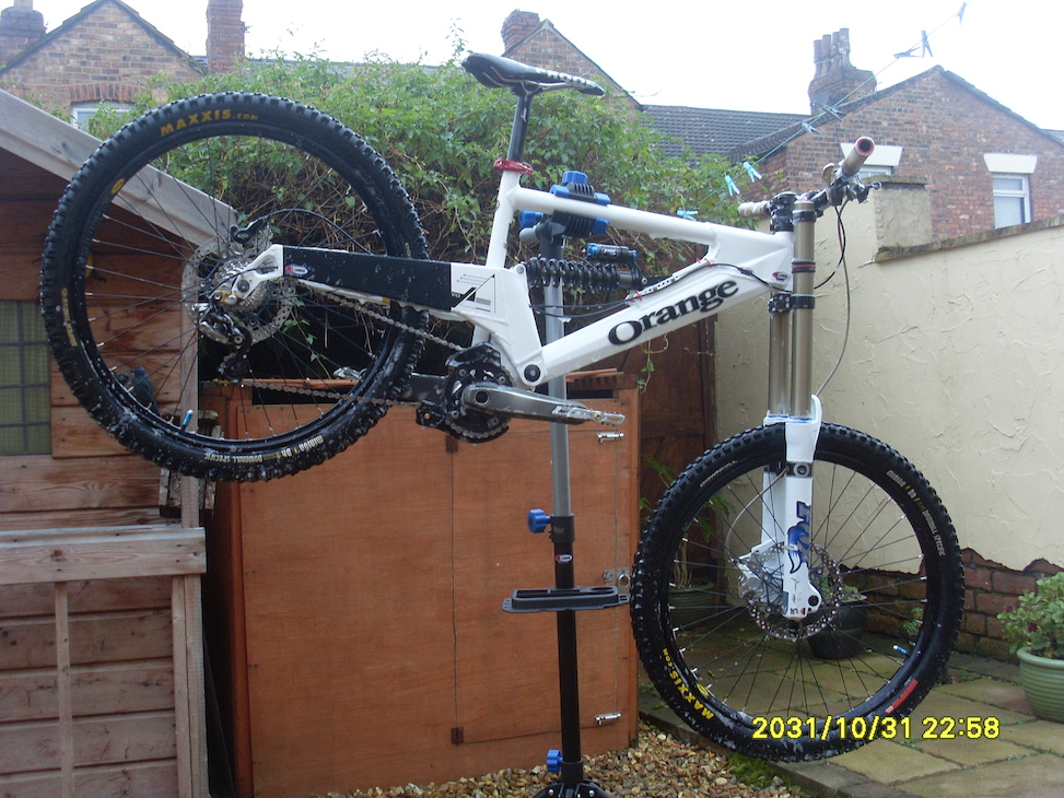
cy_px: 390
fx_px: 1230
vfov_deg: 36.0
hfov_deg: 46.8
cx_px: 506
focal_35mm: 40
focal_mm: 6.3
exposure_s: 1/45
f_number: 3
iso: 100
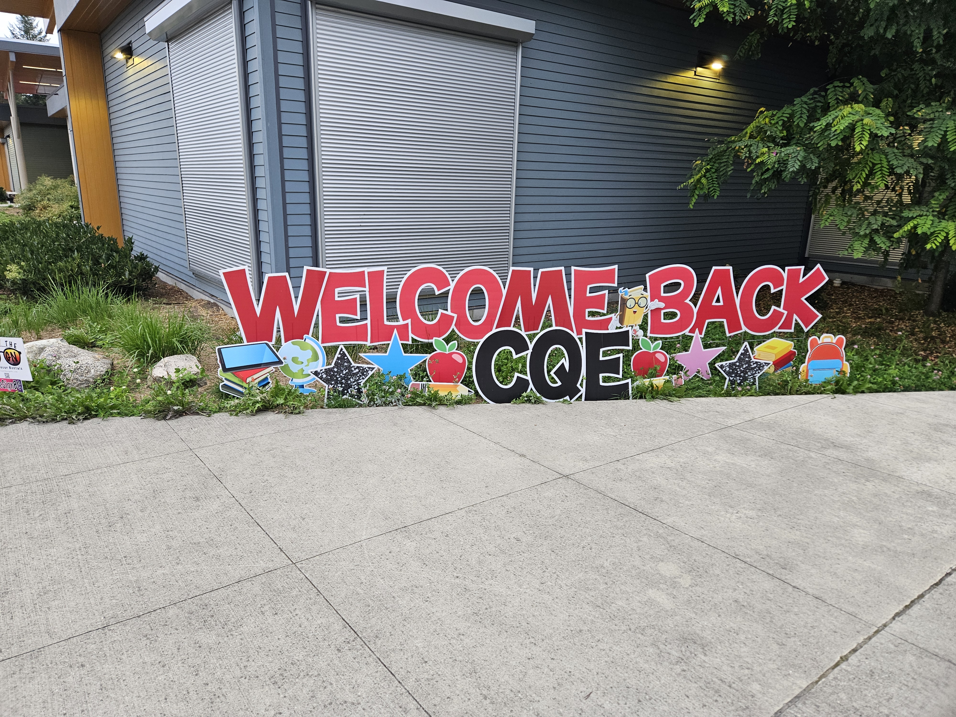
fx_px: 635
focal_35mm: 23
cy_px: 358
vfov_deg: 58.9
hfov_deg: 73.9
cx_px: 478
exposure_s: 1/207
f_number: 1.8
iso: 125
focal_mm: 5.4
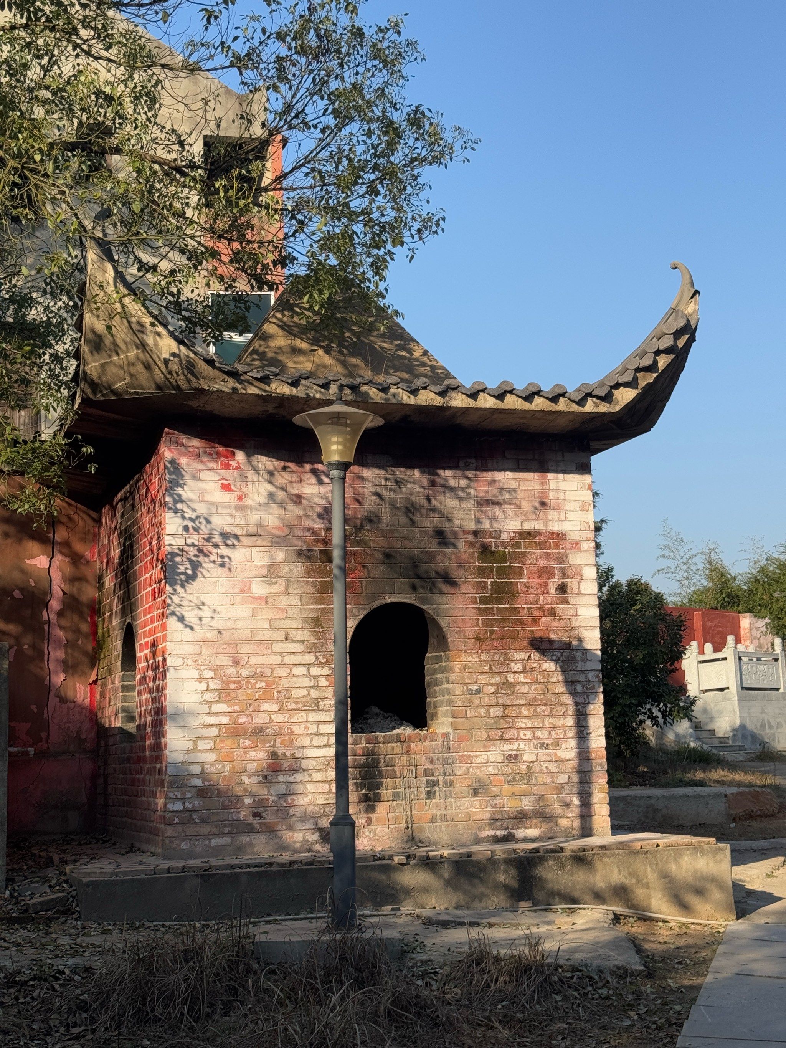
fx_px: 1453
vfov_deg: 39.7
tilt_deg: +9.8
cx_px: 393
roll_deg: +2.1
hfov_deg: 30.3
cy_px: 524
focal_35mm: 48
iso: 64
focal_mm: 6.76
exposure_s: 1/2959
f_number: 1.78
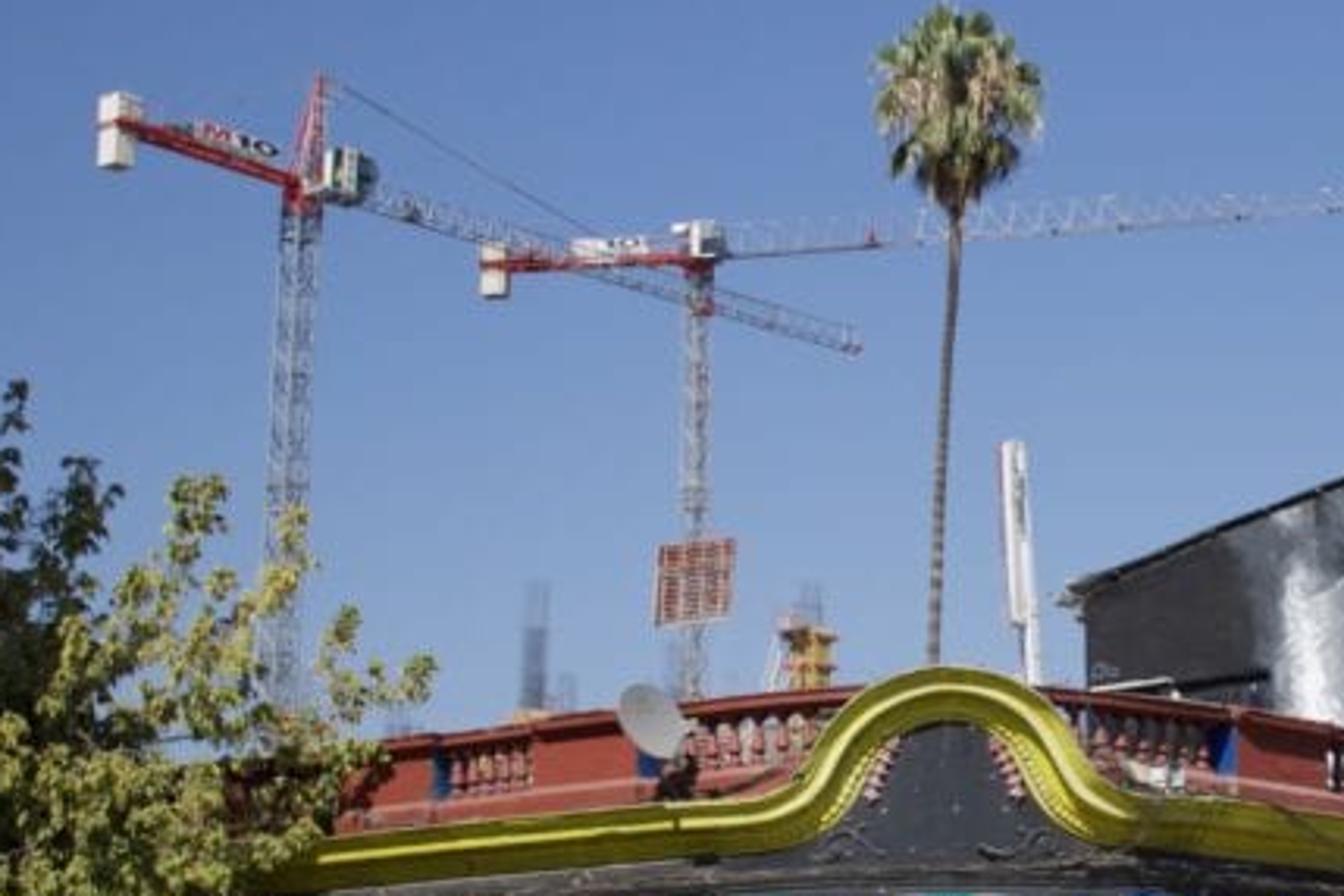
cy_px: 509
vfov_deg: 15.9
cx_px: 1216
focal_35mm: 86
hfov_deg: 23.0
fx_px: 3210
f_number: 4.5
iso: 250
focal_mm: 24
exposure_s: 1/2500
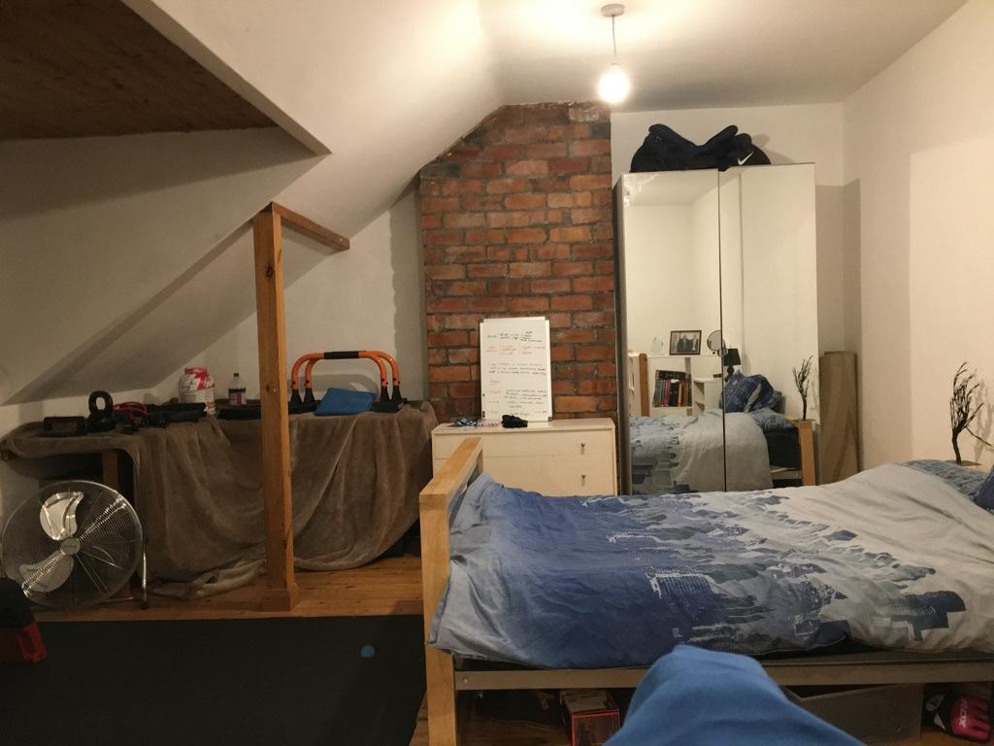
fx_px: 833
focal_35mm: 29
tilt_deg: +0.5
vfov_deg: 48.2
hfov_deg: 61.7
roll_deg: +2.2
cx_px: 497
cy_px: 373
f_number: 2.2
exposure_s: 1/17
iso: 250
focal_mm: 4.15
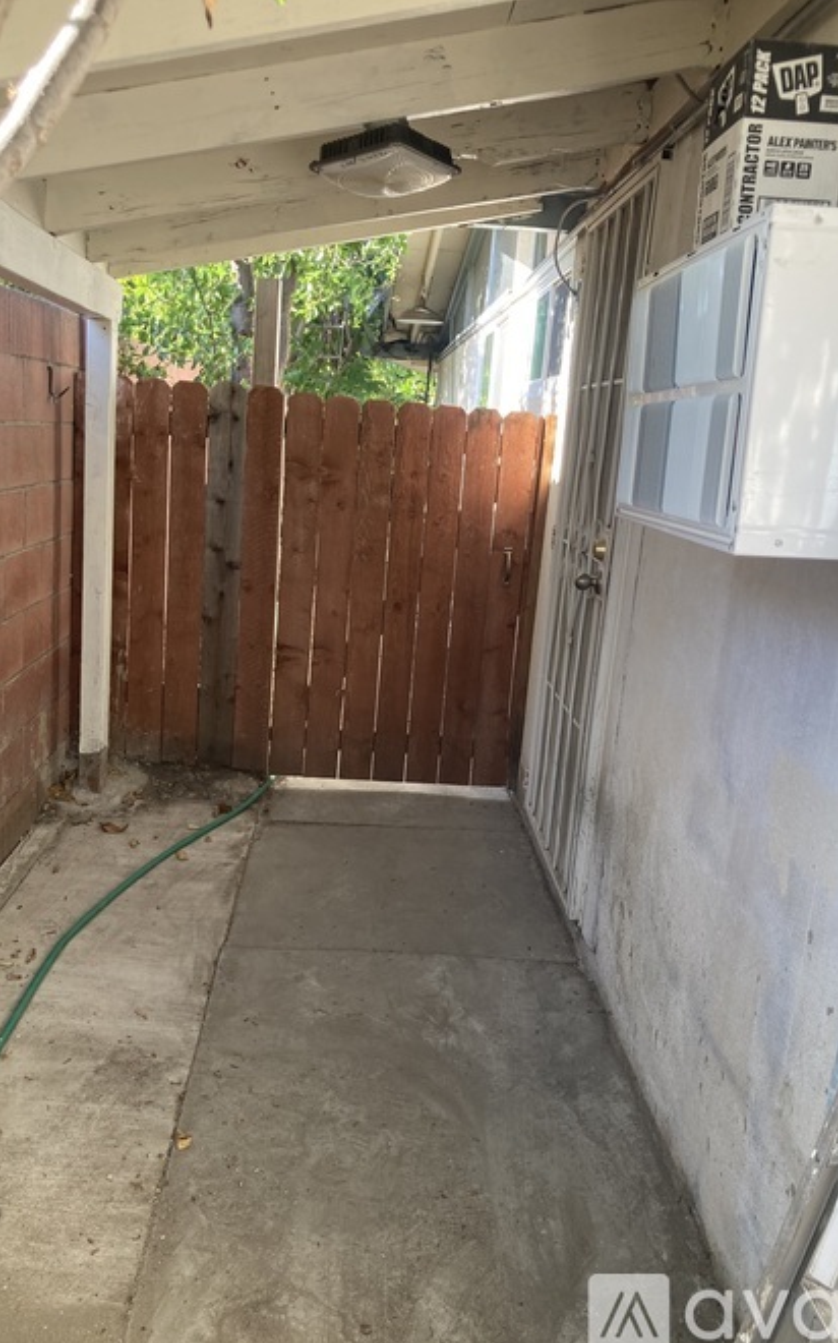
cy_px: 677
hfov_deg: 41.8
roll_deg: -6.7
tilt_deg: -11.3
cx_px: 409
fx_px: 1097
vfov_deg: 62.9
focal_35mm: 30
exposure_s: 1/121
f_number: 1.8
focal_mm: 3.99
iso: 40
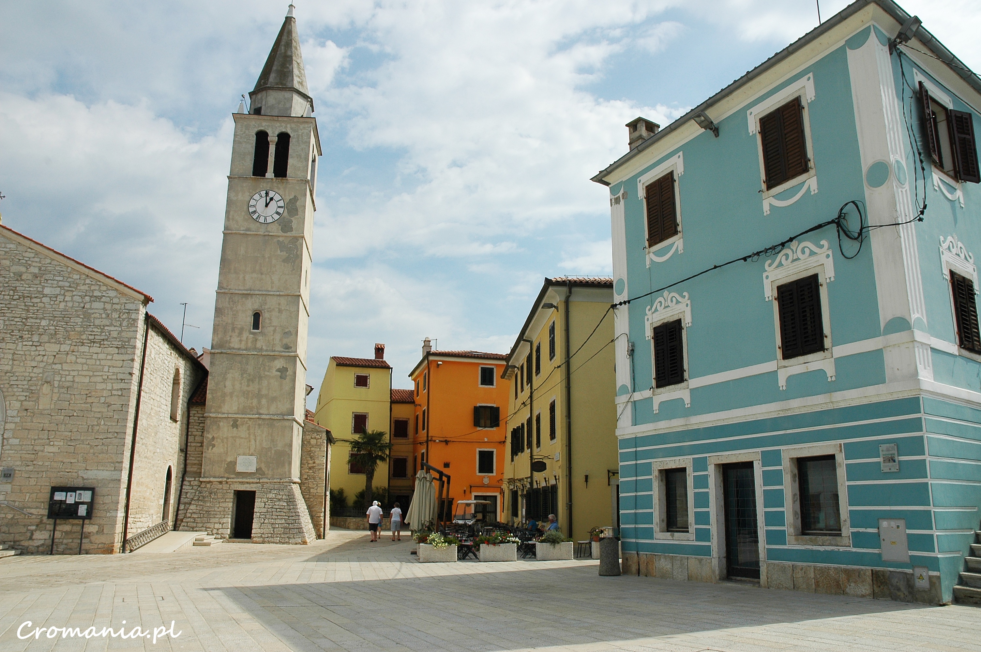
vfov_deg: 47.8
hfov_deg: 67.4
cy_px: 326
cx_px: 490
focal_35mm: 27
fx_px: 735
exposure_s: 1/500
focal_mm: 18
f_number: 11
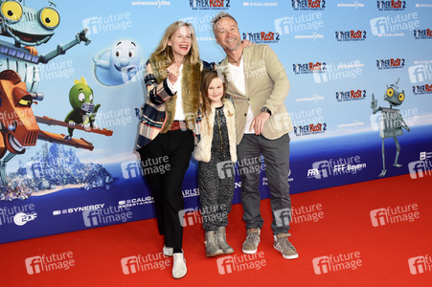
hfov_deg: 55.1
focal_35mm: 34
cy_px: 144
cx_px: 216
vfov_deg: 38.3
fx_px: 414
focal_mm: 23
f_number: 4.5
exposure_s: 1/160
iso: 800
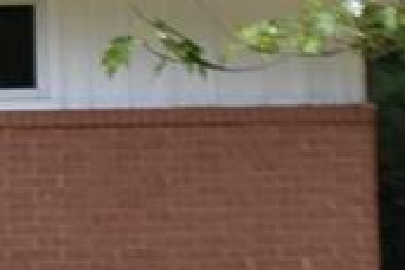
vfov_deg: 4.8
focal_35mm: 287
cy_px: 9
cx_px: -611
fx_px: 3228
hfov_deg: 6.8
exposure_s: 1/160
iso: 100
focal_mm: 32
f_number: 6.3
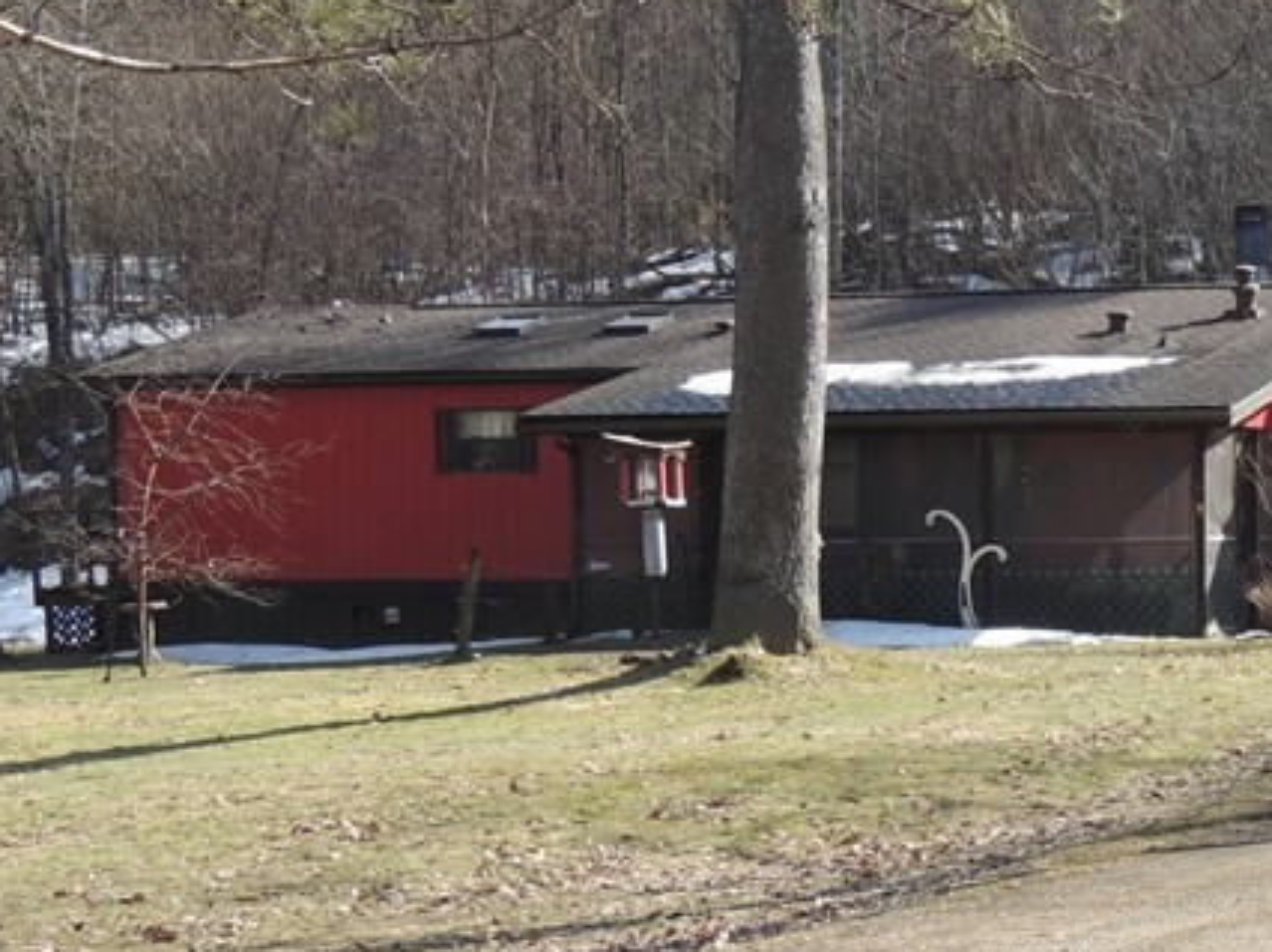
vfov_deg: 13.1
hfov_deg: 17.0
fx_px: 4150
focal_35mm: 113
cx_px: 1284
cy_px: 630
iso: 100
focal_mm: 8.3
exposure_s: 1/400
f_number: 3.5
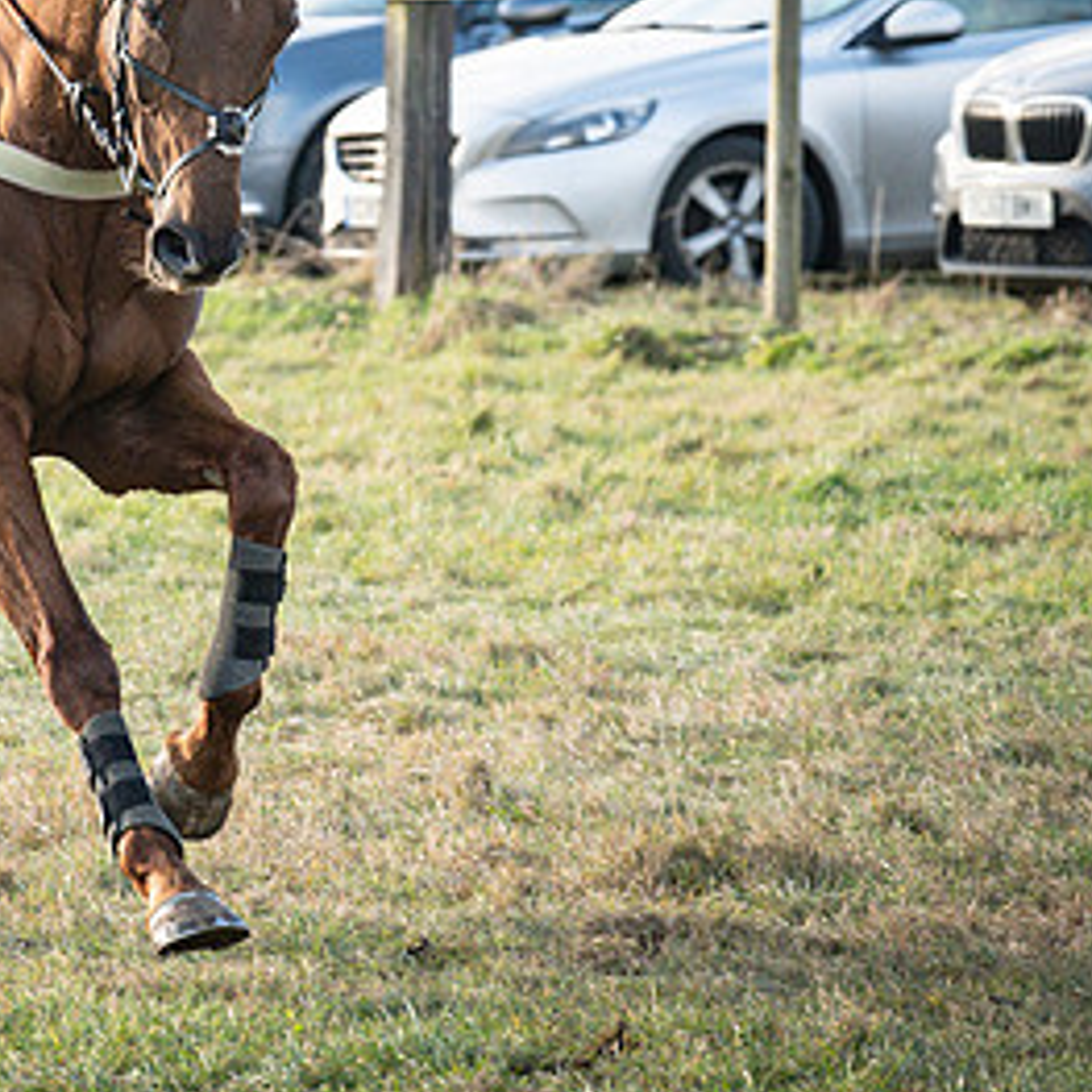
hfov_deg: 4.5
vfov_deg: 4.5
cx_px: -8
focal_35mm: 388
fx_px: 13848
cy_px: 146
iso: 400
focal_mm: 135
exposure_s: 1/850
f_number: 5
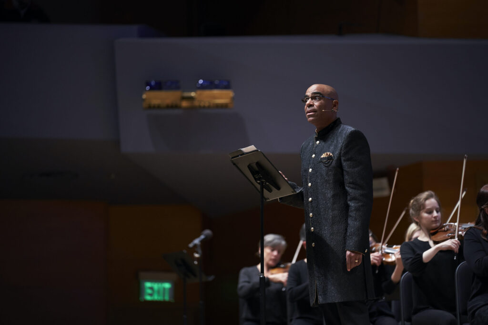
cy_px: 162
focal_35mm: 200
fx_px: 2711
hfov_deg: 10.3
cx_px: 244
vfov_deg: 6.9
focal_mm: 200
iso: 1250
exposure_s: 1/200
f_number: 2.8
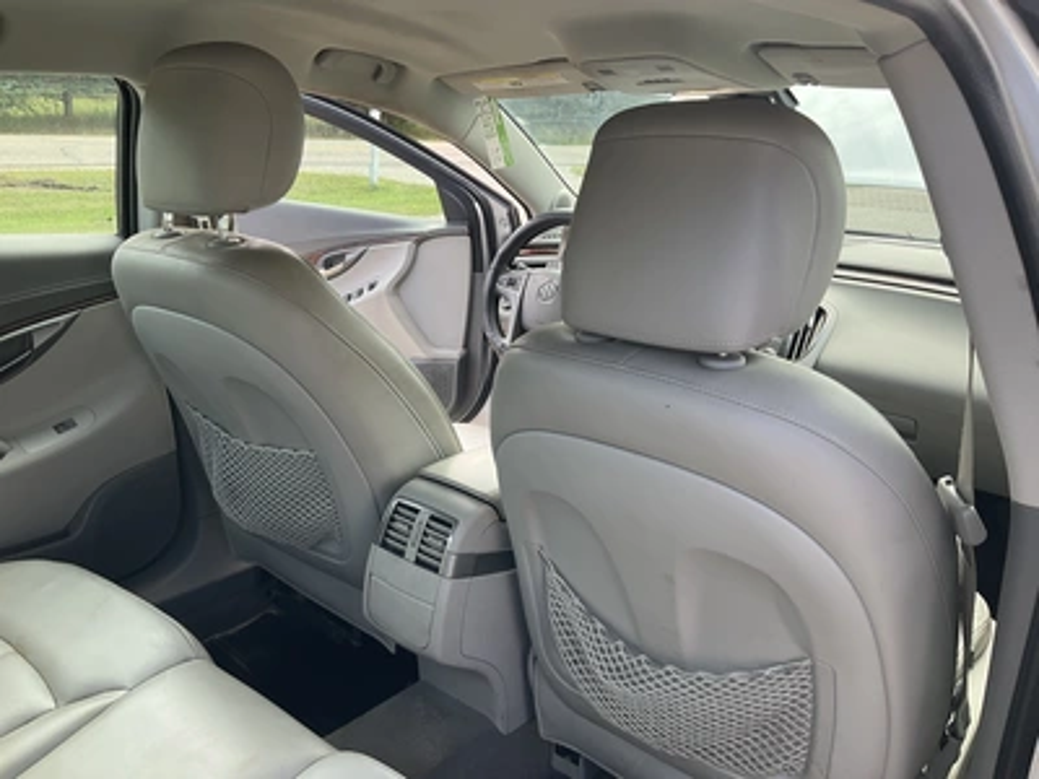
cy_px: 390
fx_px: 870
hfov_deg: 61.7
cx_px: 520
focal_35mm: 29
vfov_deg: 48.2
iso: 20
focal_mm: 3
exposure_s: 1/122
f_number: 1.8
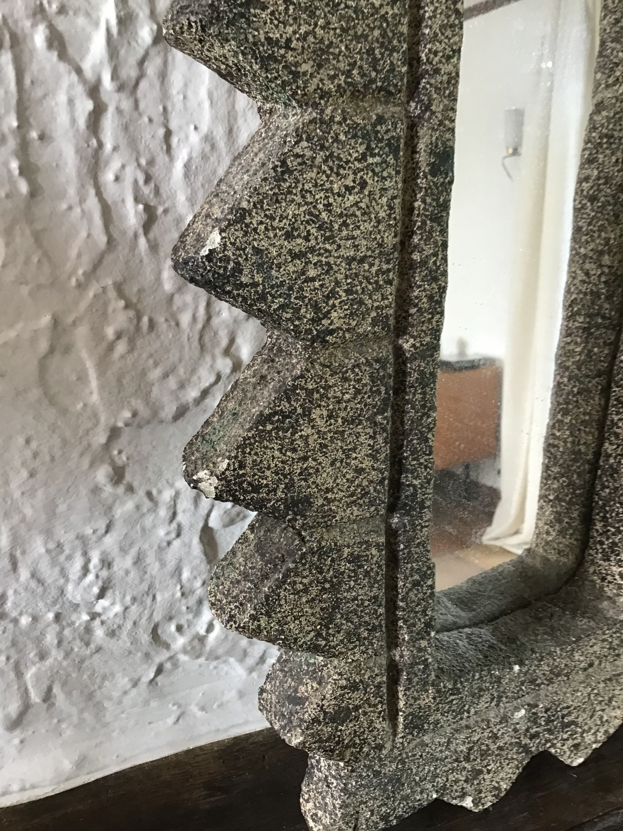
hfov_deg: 45.4
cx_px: 312
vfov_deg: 58.4
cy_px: 416
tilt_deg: -23.4
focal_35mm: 31
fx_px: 744
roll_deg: -1.0
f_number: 2.4
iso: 100
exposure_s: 1/33
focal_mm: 3.3
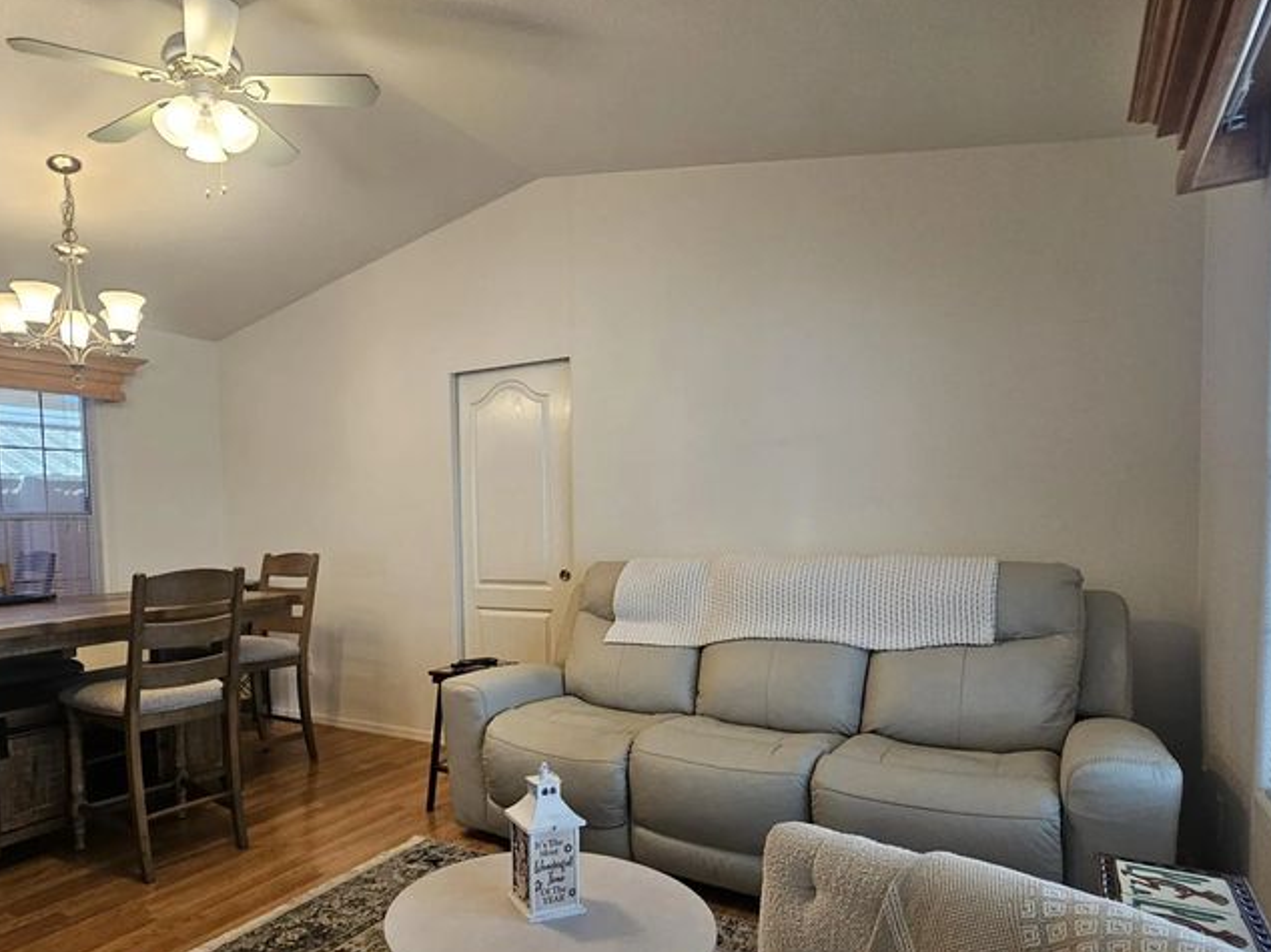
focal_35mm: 21
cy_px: 563
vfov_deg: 62.9
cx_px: 495
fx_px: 771
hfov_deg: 77.9
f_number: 2.2
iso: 200
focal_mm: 2.2
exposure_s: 1/60
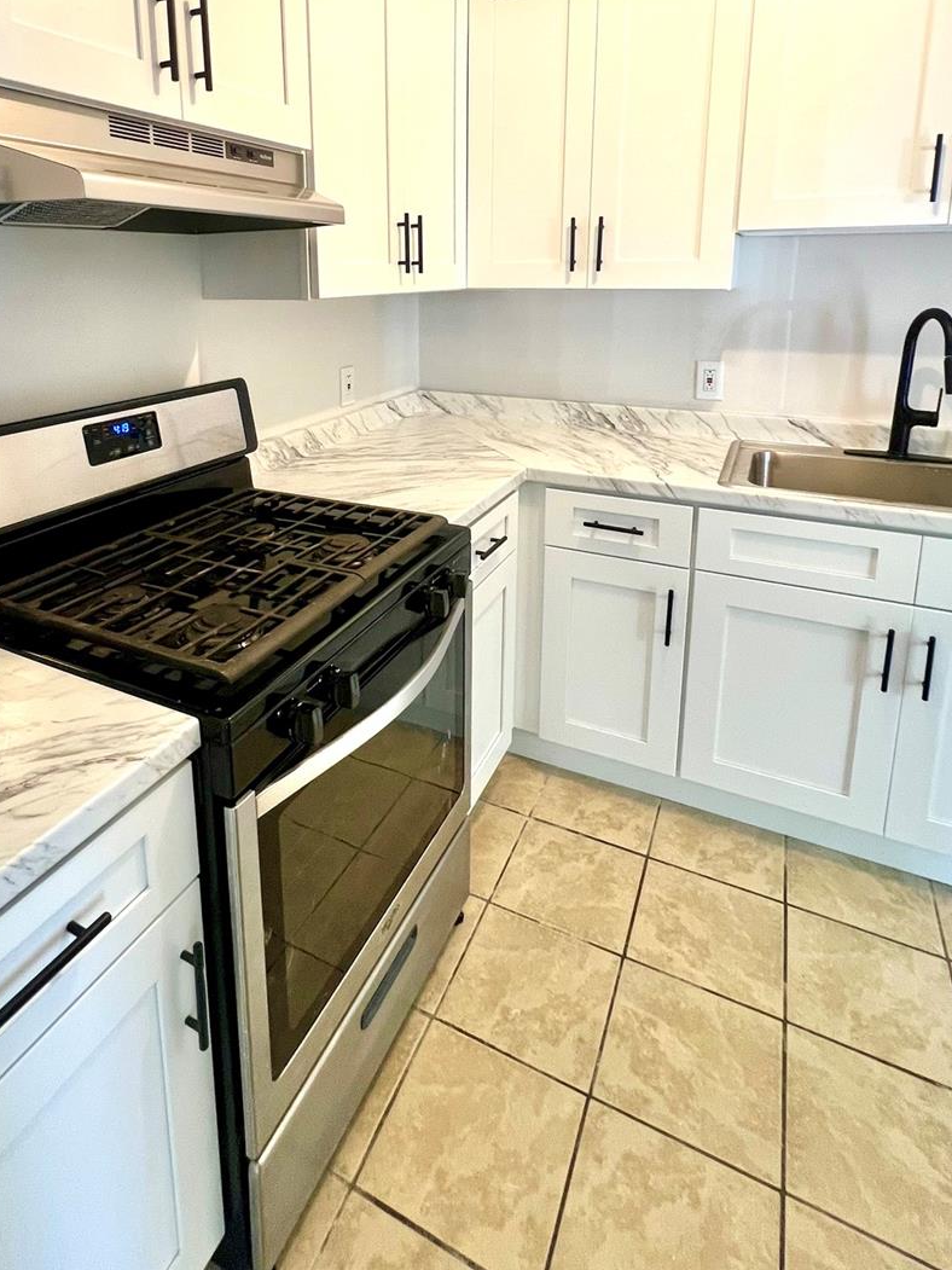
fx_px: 697
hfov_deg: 68.1
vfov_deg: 81.7
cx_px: 391
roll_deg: +1.9
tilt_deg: -11.1
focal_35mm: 19
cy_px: 419
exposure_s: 1/30
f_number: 1.8
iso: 80
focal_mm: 1.57
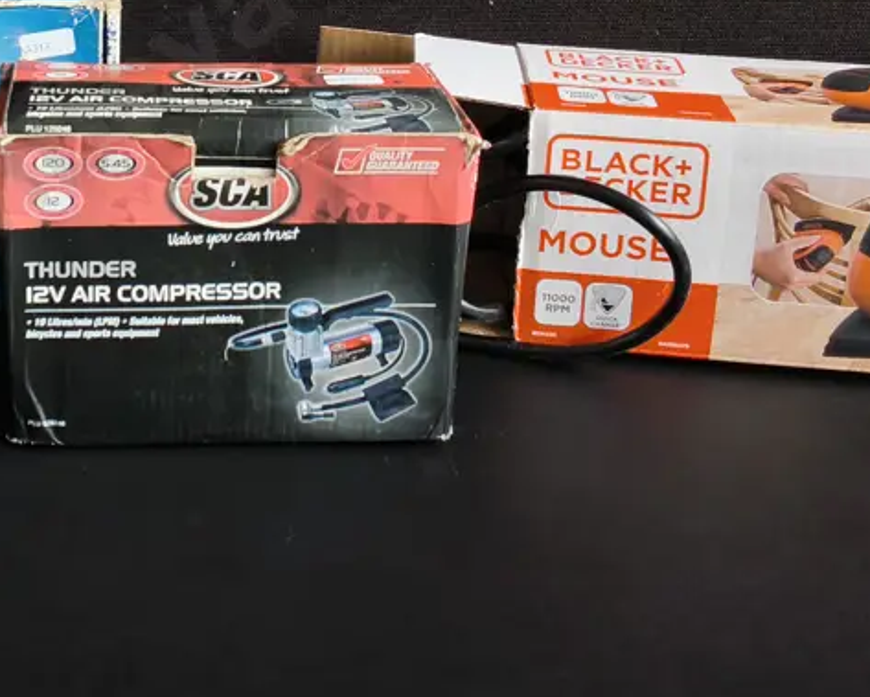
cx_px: 206
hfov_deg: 32.3
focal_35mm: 57
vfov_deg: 25.7
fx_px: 1469
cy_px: 40
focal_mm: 2.87
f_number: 2
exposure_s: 1/100
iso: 50
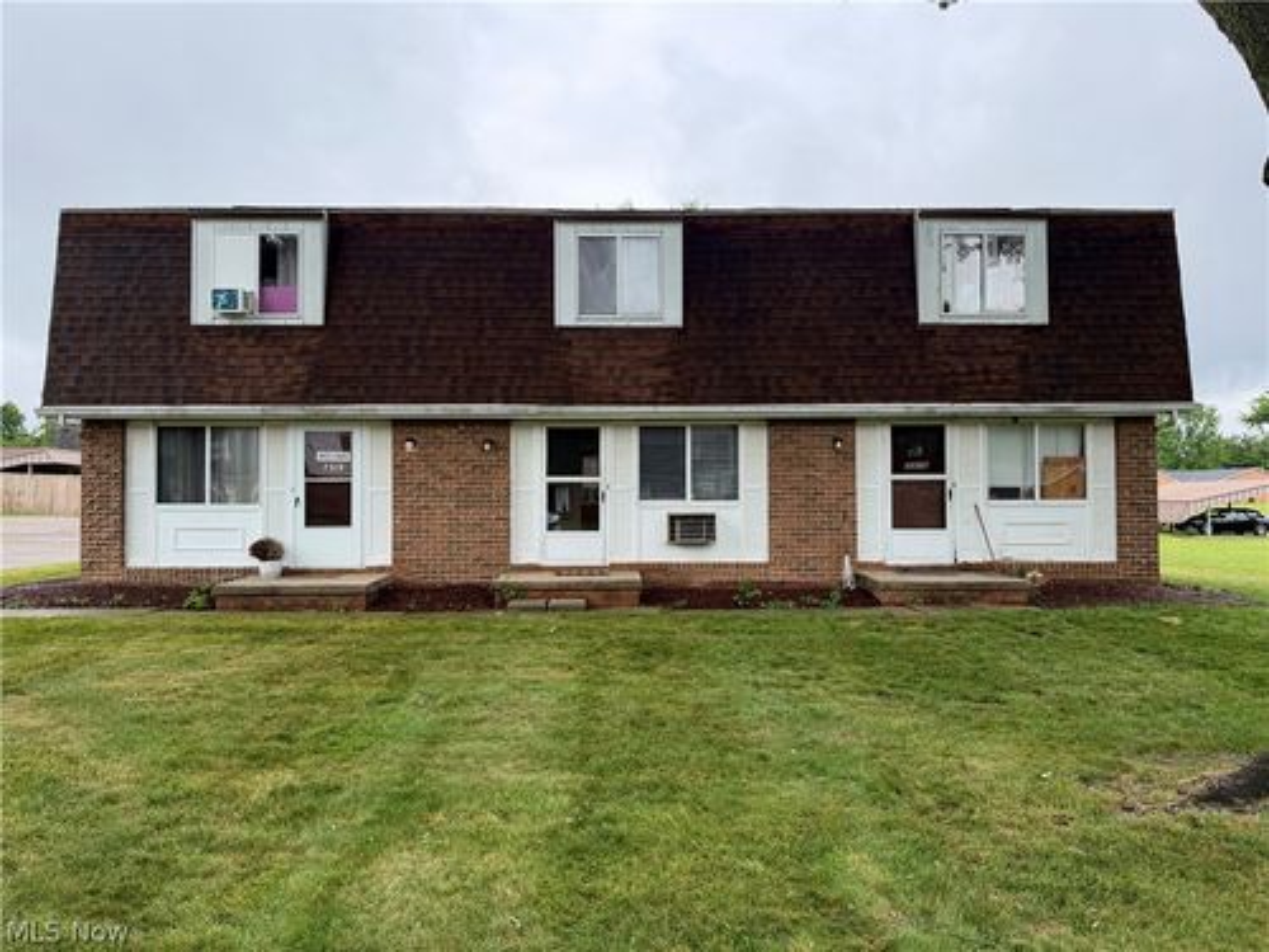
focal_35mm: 24
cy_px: 476
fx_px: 880
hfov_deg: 71.6
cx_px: 634
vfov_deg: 56.8
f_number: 1.78
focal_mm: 6.76
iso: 100
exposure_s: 1/1770
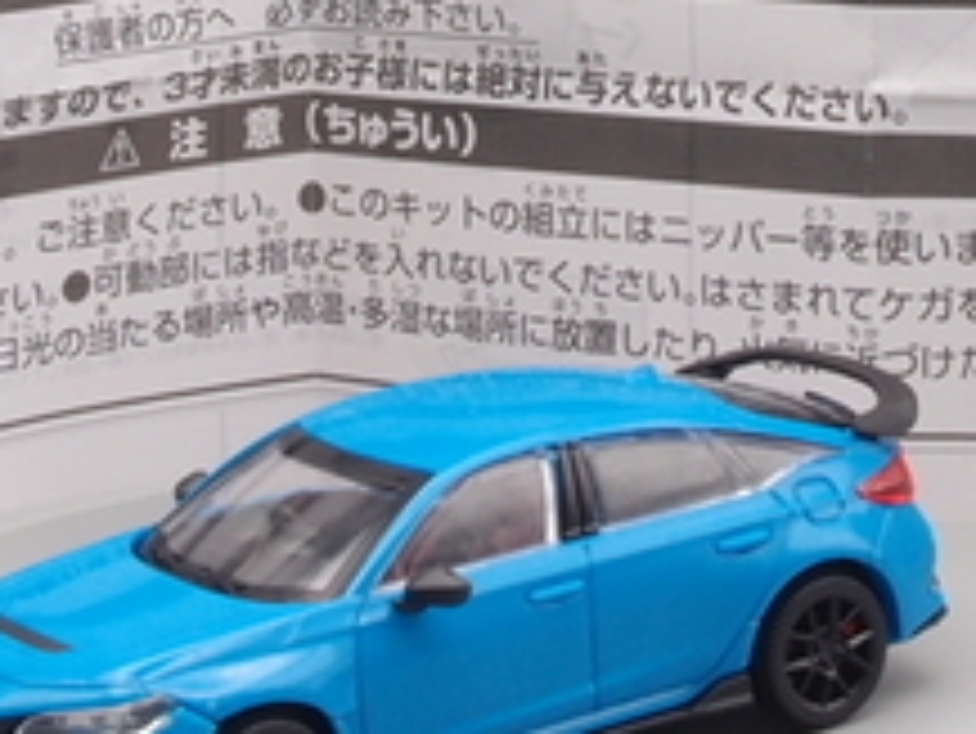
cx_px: 558
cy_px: -153
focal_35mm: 151
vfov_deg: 9.7
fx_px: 4260
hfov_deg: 13.1
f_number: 8
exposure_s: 1/8
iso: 100
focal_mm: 8.99
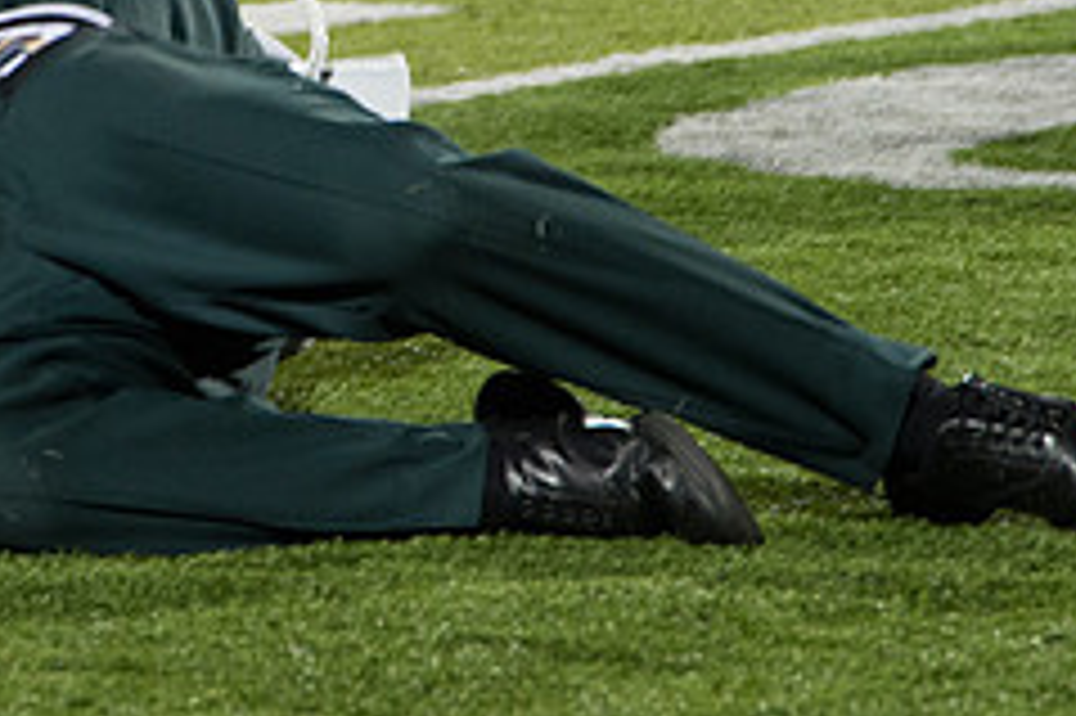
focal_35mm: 349
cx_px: 209
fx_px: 10424
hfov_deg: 5.9
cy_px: 9
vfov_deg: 3.9
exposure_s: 1/160
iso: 2500
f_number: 5.6
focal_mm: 120
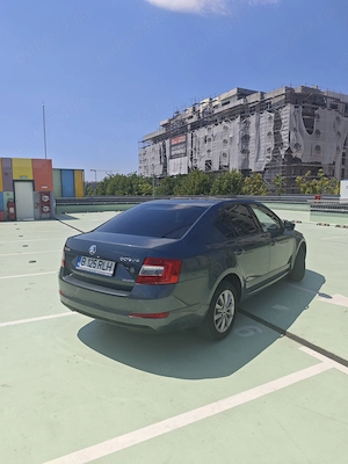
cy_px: 232
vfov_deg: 73.9
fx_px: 308
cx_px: 174
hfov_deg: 58.9
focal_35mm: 23
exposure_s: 1/3660
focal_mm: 6.55
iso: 50
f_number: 1.6
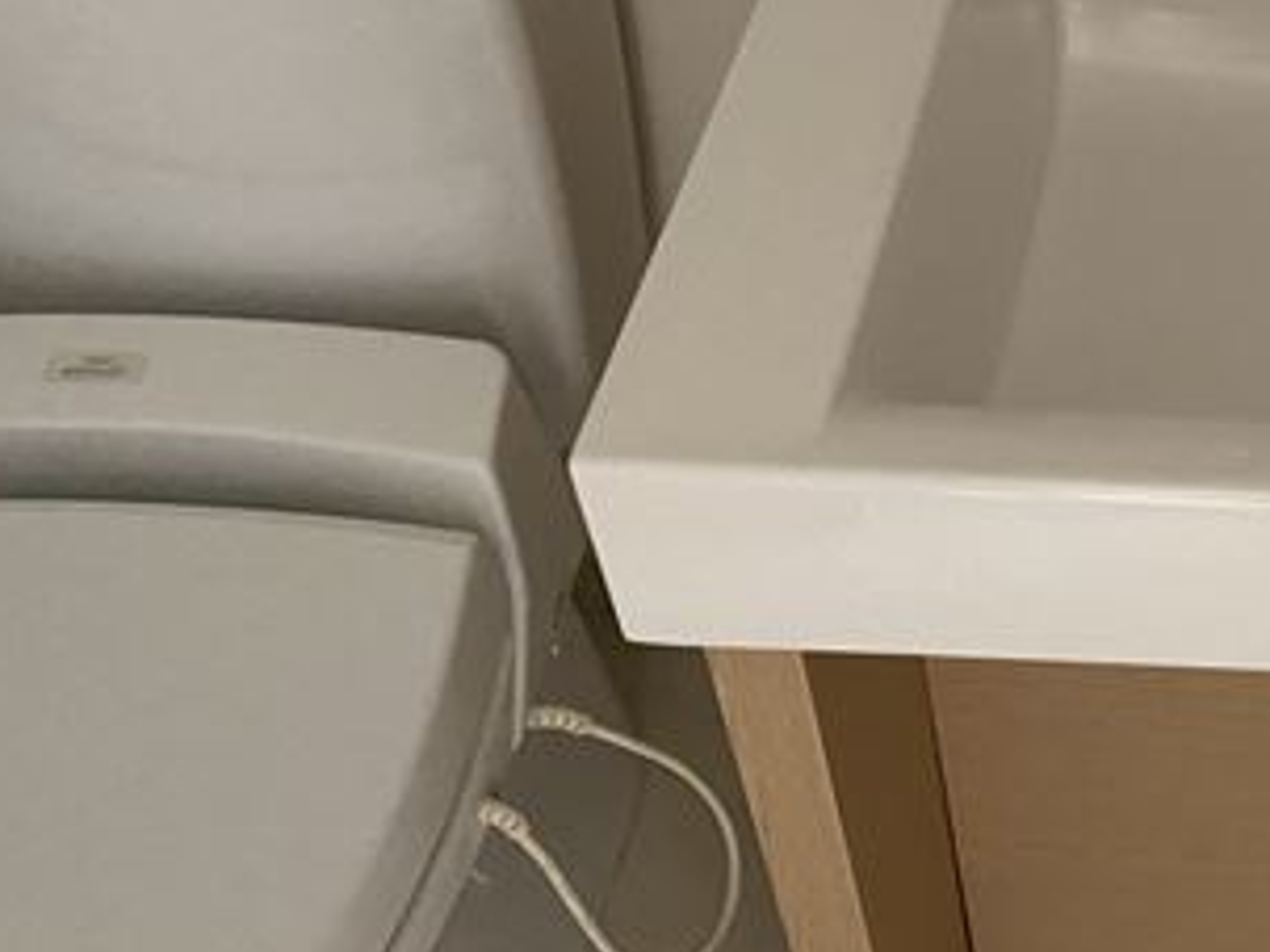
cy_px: 256
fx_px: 2017
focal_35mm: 55
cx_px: 1283
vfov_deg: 26.3
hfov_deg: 32.1
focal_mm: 4.25
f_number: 1.8
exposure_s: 1/40
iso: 500
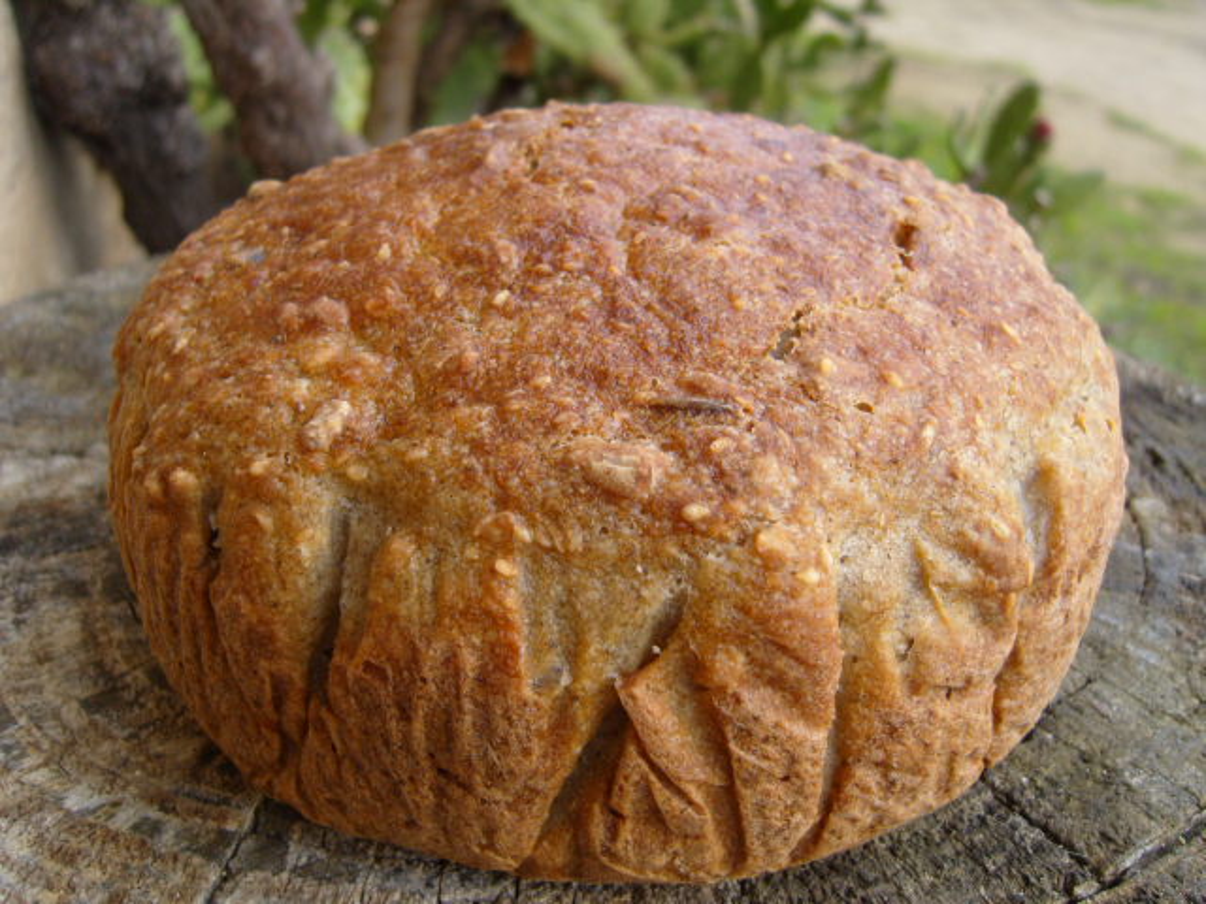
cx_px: 603
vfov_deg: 40.7
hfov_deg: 52.6
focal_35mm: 35
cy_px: 452
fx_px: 1219
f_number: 2.8
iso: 80
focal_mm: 7.4
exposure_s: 1/250
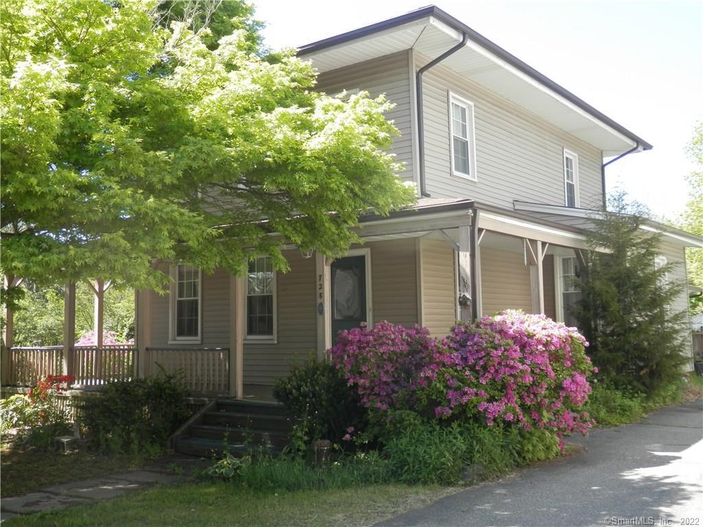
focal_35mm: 37
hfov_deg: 50.1
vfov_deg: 38.7
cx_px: 352
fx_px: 751
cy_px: 264
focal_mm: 6.6
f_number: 3.6
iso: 80
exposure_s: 1/125
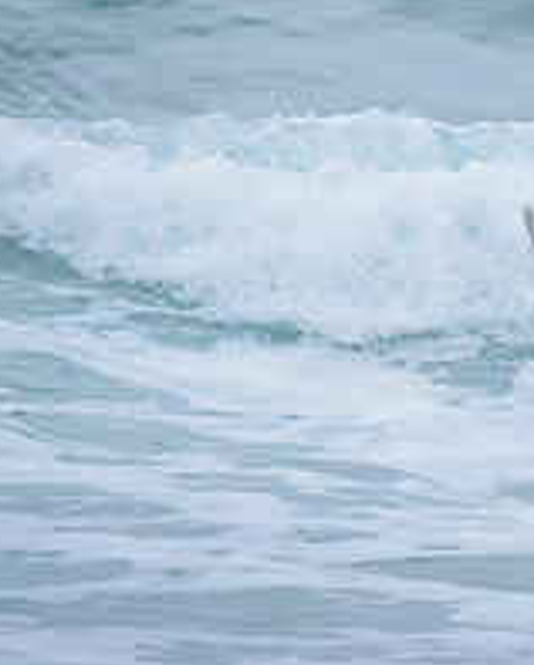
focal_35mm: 1692
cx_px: 920
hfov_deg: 0.9
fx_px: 33375
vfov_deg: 1.1
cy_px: 176
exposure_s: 1/1250
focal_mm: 500
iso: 500
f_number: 5.6
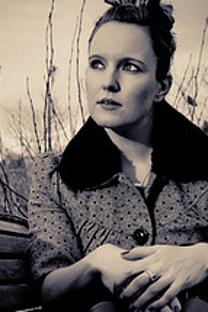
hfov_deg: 13.1
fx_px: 908
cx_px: 89
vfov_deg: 19.4
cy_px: 219
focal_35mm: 105
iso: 200
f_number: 8
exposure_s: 1/200
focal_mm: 50
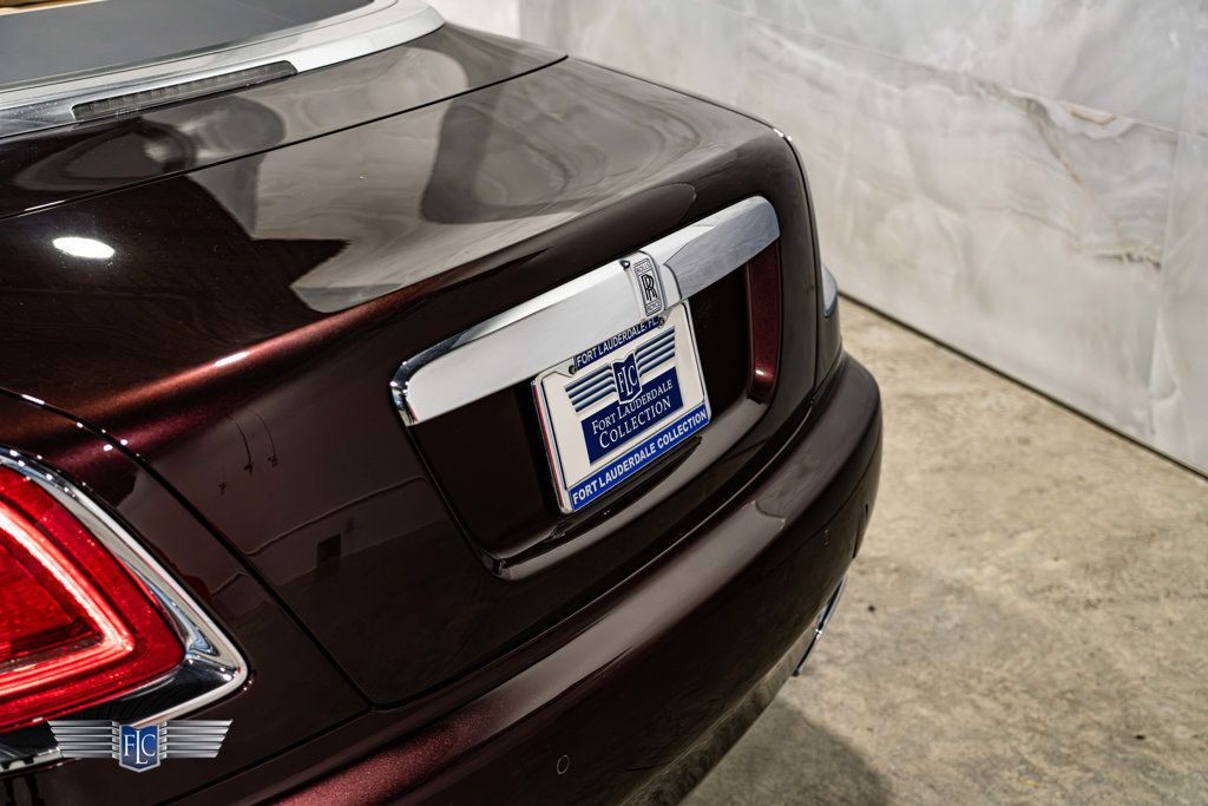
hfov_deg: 40.3
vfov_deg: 27.5
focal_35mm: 49
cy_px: 403
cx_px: 604
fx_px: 1644
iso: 1250
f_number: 4
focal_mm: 49
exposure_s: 1/80
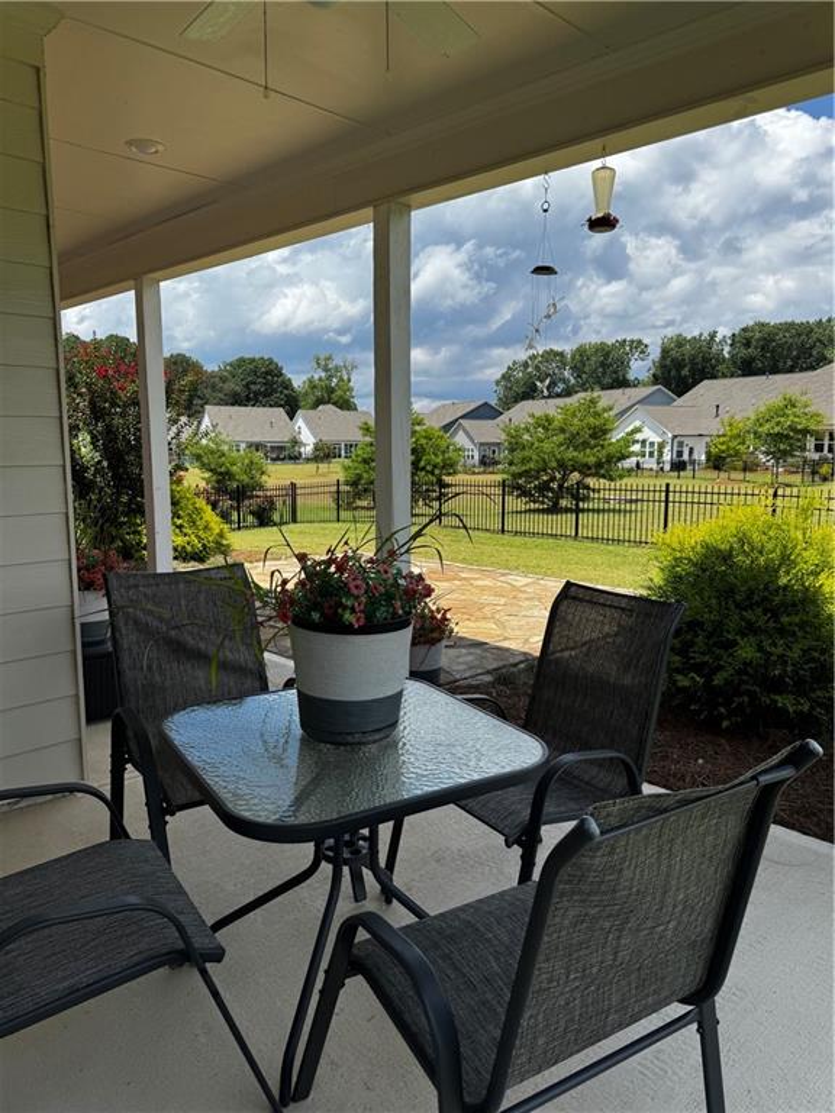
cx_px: 418
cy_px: 556
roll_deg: +0.0
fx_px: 772
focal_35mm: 24
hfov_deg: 56.8
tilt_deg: -8.8
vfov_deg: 71.6
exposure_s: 1/3247
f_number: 1.78
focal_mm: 6.76
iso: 80
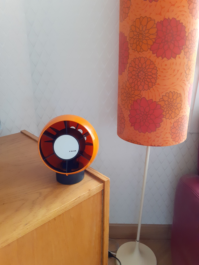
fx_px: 207
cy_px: 132
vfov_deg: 65.3
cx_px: 100
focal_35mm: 27
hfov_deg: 51.4
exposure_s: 1/33
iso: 200
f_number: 1.9
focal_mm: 3.6
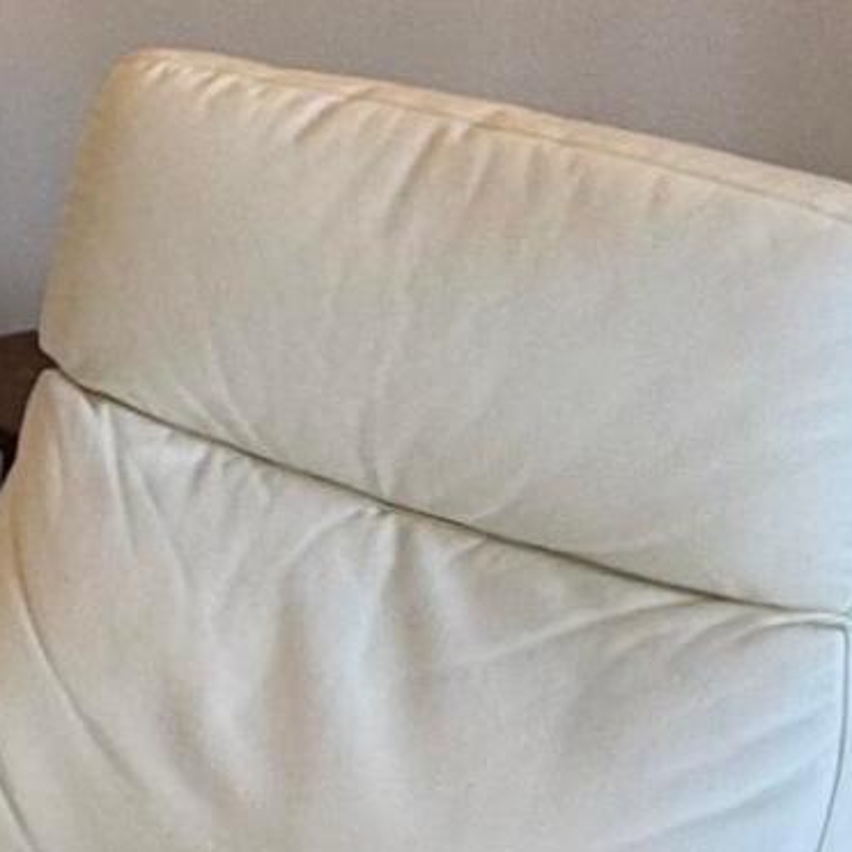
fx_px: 2673
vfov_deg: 17.3
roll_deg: -1.5
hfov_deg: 14.7
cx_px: -891
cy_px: -147
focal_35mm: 96
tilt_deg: -10.6
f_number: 2.2
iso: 125
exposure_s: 1/99
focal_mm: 2.22
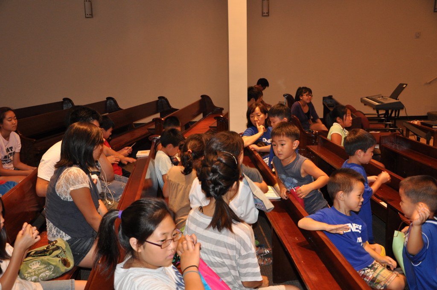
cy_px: 145
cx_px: 218
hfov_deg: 49.6
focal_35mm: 39
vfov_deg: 34.1
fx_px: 473
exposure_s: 1/60
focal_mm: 26
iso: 800
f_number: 4
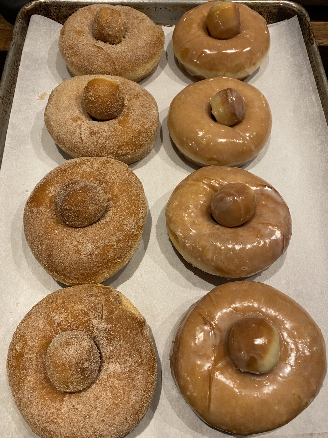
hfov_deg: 53.1
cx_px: 164
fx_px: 328
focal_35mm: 26
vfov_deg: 67.3
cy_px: 219
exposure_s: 1/60
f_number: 1.8
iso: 160
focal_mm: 4.25
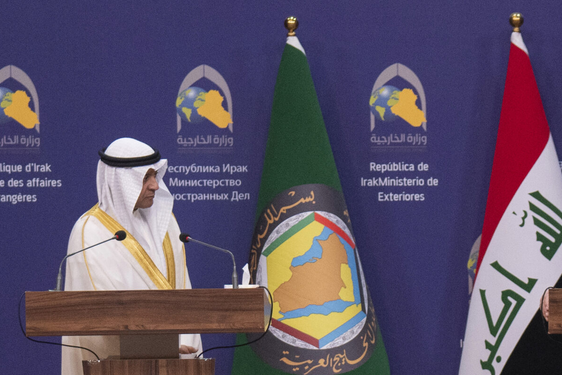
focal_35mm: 266
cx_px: 387
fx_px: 4153
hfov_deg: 7.7
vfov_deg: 5.2
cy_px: 278
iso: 1600
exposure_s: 1/250
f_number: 2.8
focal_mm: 83
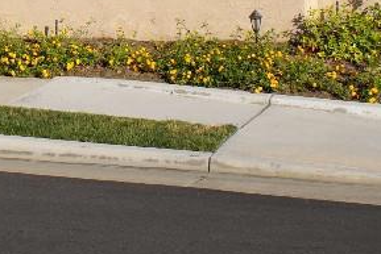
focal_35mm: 149
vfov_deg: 8.9
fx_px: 1578
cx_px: -161
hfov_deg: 13.1
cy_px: -172
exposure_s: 1/160
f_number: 9
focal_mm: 28
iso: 100
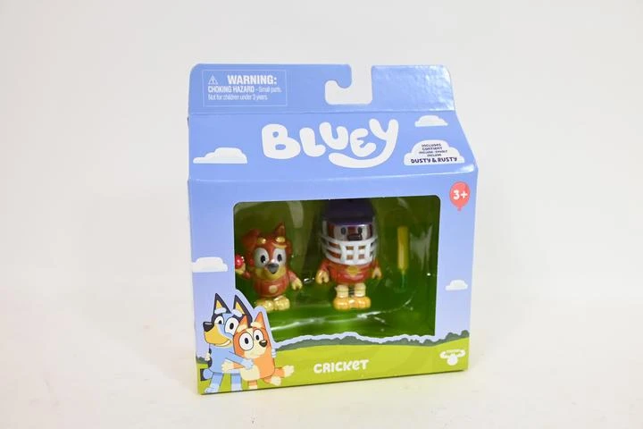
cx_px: 322
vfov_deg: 40.0
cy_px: 214
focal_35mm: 33
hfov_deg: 57.2
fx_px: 589
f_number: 4
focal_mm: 22
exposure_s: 1/125
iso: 400
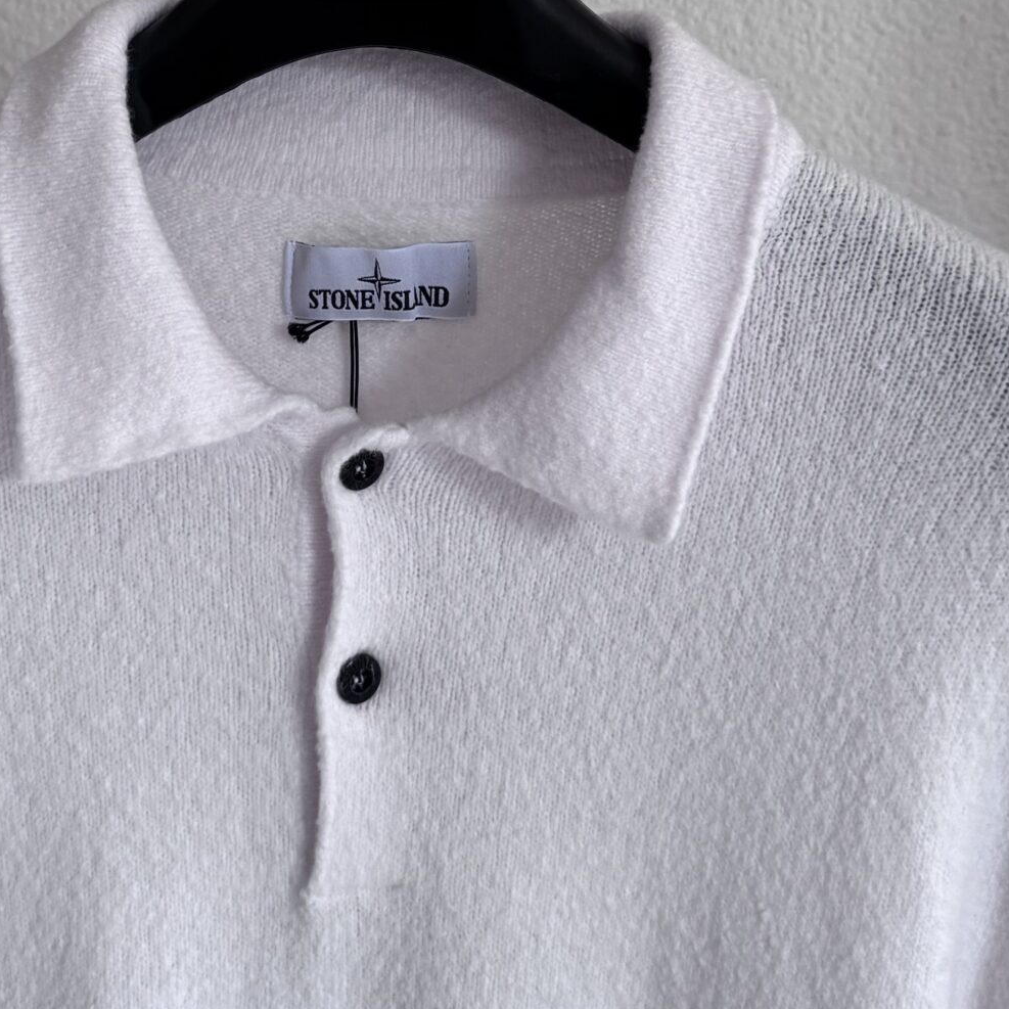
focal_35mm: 55
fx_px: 1814
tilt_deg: -4.5
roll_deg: -0.2
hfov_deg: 31.0
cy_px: 128
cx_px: 429
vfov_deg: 29.9
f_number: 1.78
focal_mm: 6.76
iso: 200
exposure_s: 1/107
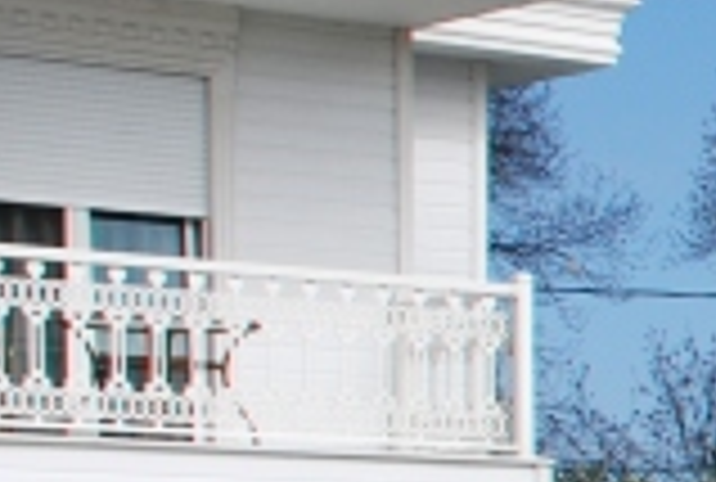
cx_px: 2198
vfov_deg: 6.5
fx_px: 4228
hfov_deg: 8.2
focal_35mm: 212
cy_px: 664
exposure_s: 1/125
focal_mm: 22
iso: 100
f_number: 5.6
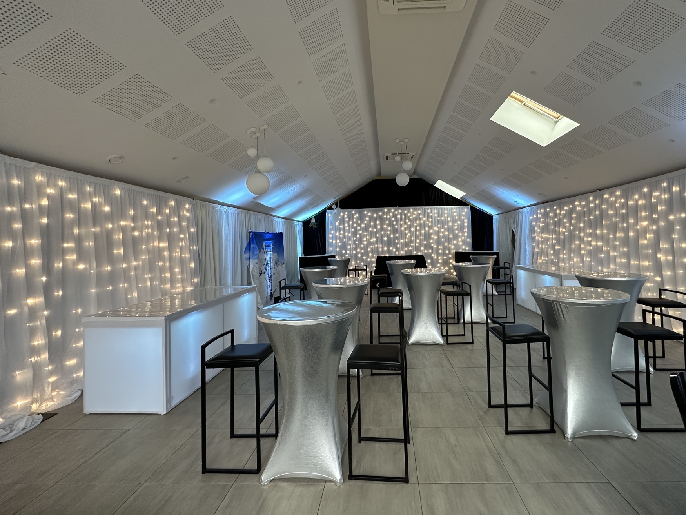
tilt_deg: +2.5
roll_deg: +1.9
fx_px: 317
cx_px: 377
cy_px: 236
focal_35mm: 16
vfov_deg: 78.0
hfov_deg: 94.2
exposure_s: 1/99
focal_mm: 2.22
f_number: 2.2
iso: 200
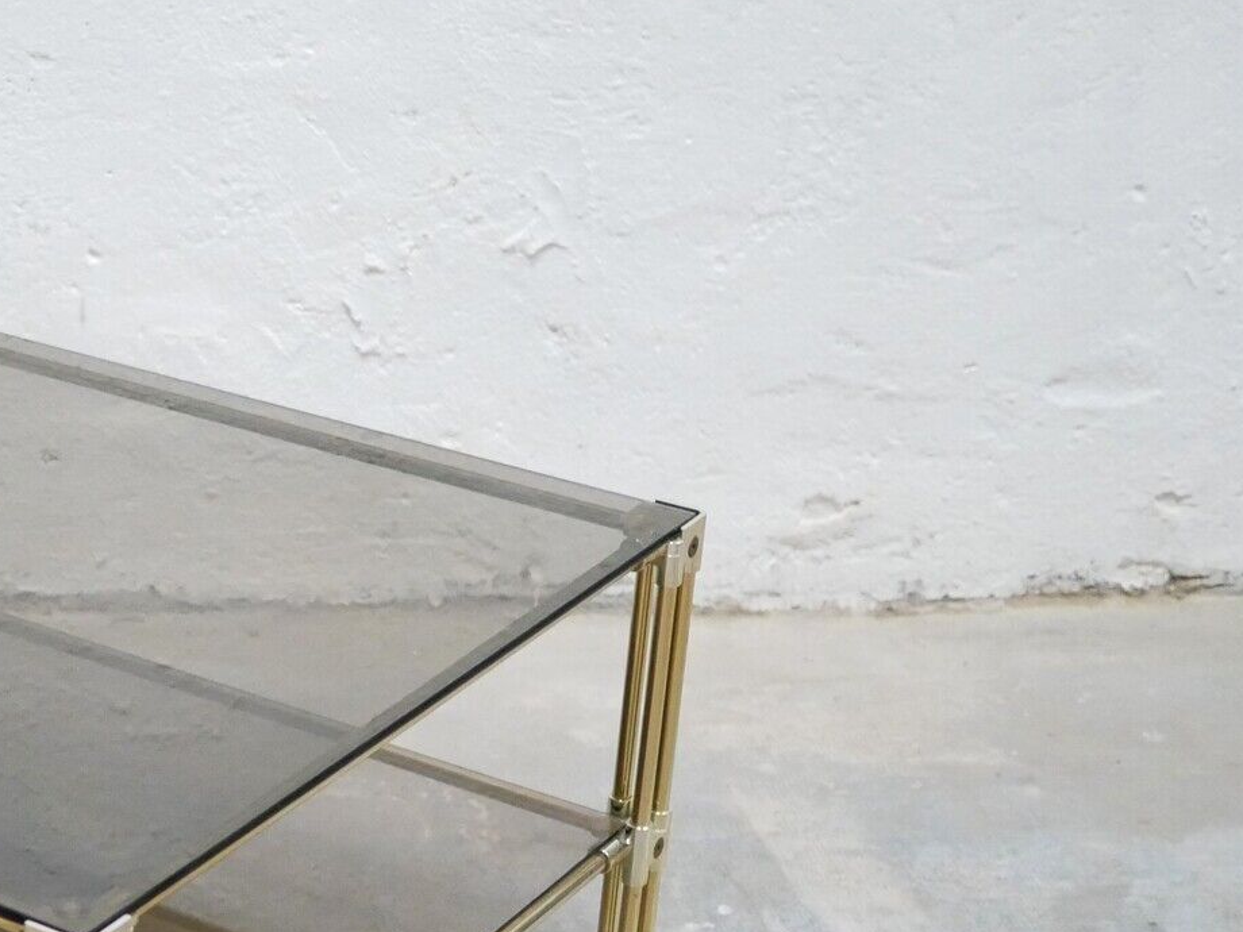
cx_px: -95
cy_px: 654
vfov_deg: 16.9
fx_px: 3124
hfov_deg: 21.4
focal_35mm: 87
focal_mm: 20
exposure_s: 1/60
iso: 2500
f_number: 1.7
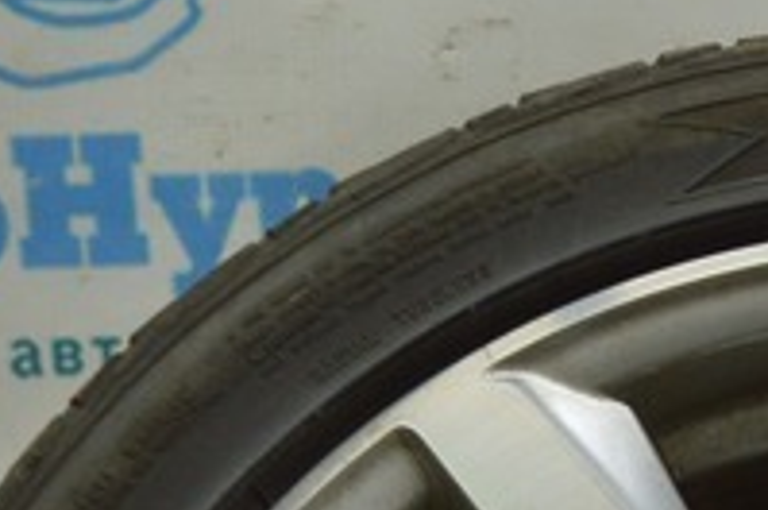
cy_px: 1184
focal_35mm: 170
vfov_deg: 7.6
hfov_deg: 11.9
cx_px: 907
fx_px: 3621
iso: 400
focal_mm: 22
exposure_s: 1/40
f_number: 5.6
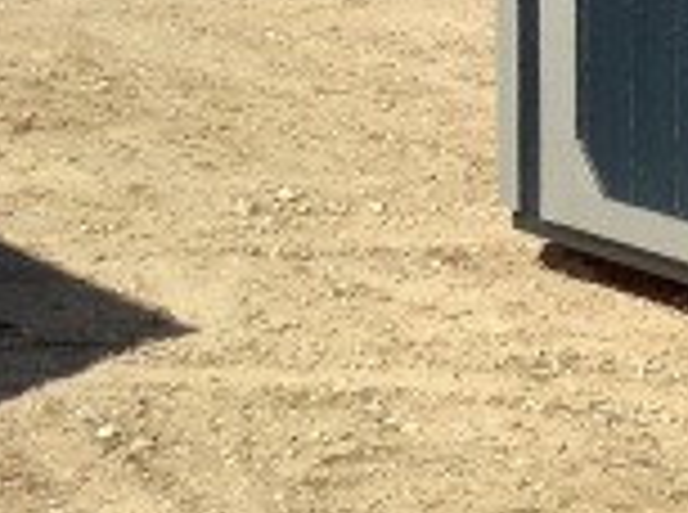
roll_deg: +0.2
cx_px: 1313
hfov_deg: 13.4
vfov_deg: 11.0
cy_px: -234
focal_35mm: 130
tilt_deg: -3.0
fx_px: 2578
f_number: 2.4
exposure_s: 1/2331
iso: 25
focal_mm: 3.3
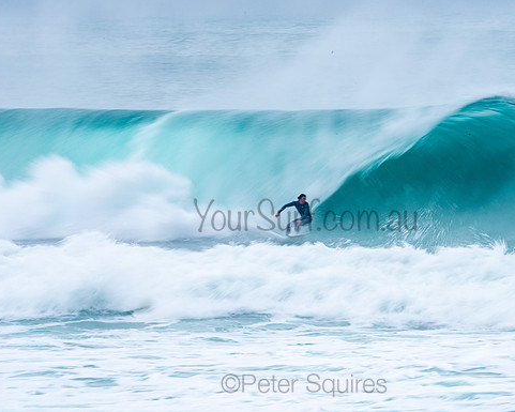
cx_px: 304
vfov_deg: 2.7
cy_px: 206
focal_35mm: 566
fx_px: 8629
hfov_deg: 3.4
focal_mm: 500
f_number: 20
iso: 80
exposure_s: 1/20
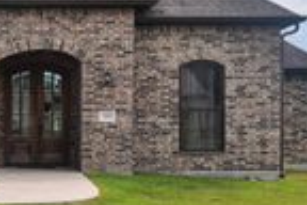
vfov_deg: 13.1
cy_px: 42
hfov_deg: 19.0
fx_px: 887
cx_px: -9
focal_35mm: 104
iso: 100
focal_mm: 20
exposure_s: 1/200
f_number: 11
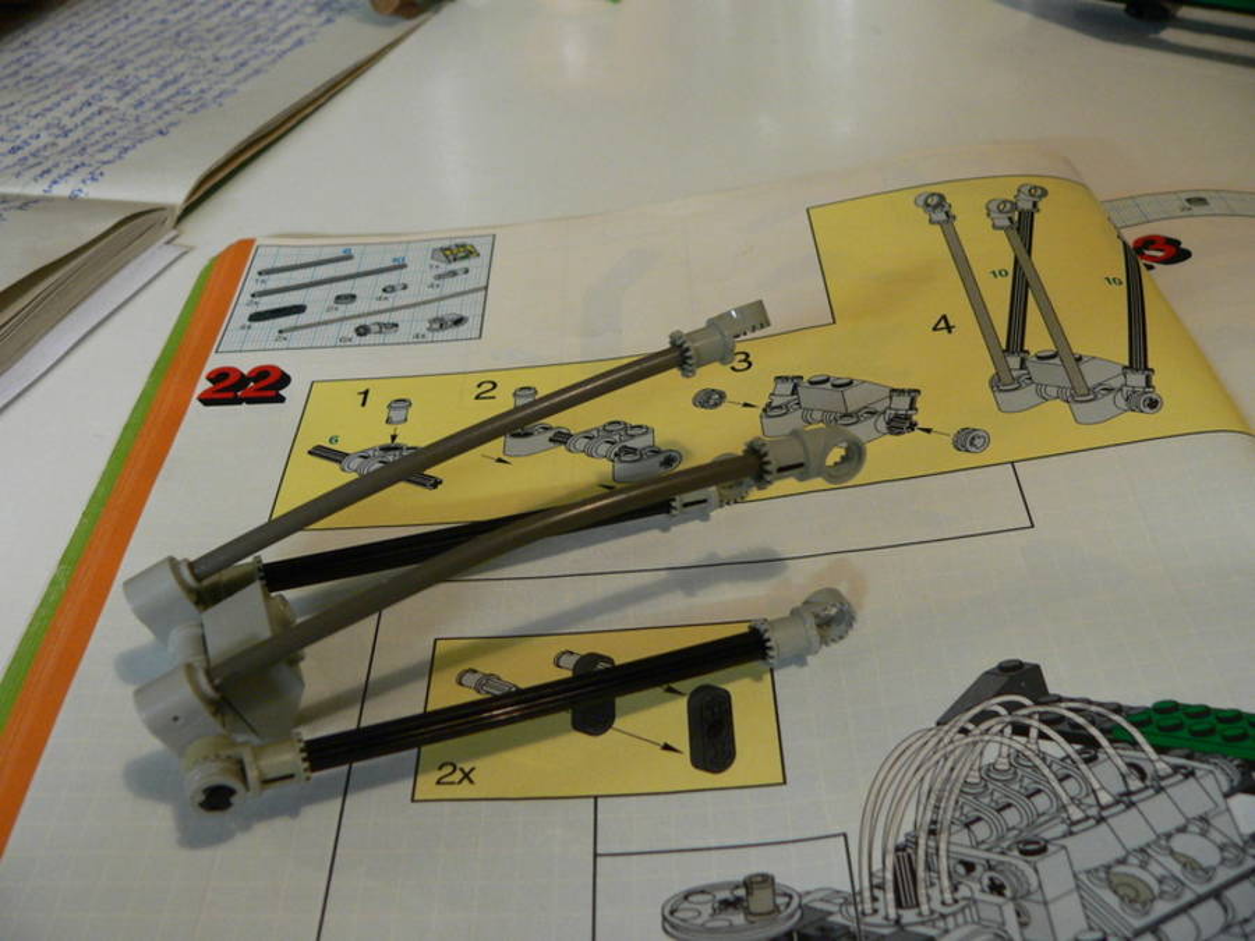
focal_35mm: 36
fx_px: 1305
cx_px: 628
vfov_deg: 39.7
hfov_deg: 51.4
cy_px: 470
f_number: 2.8
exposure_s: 1/13
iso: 200
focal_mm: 6
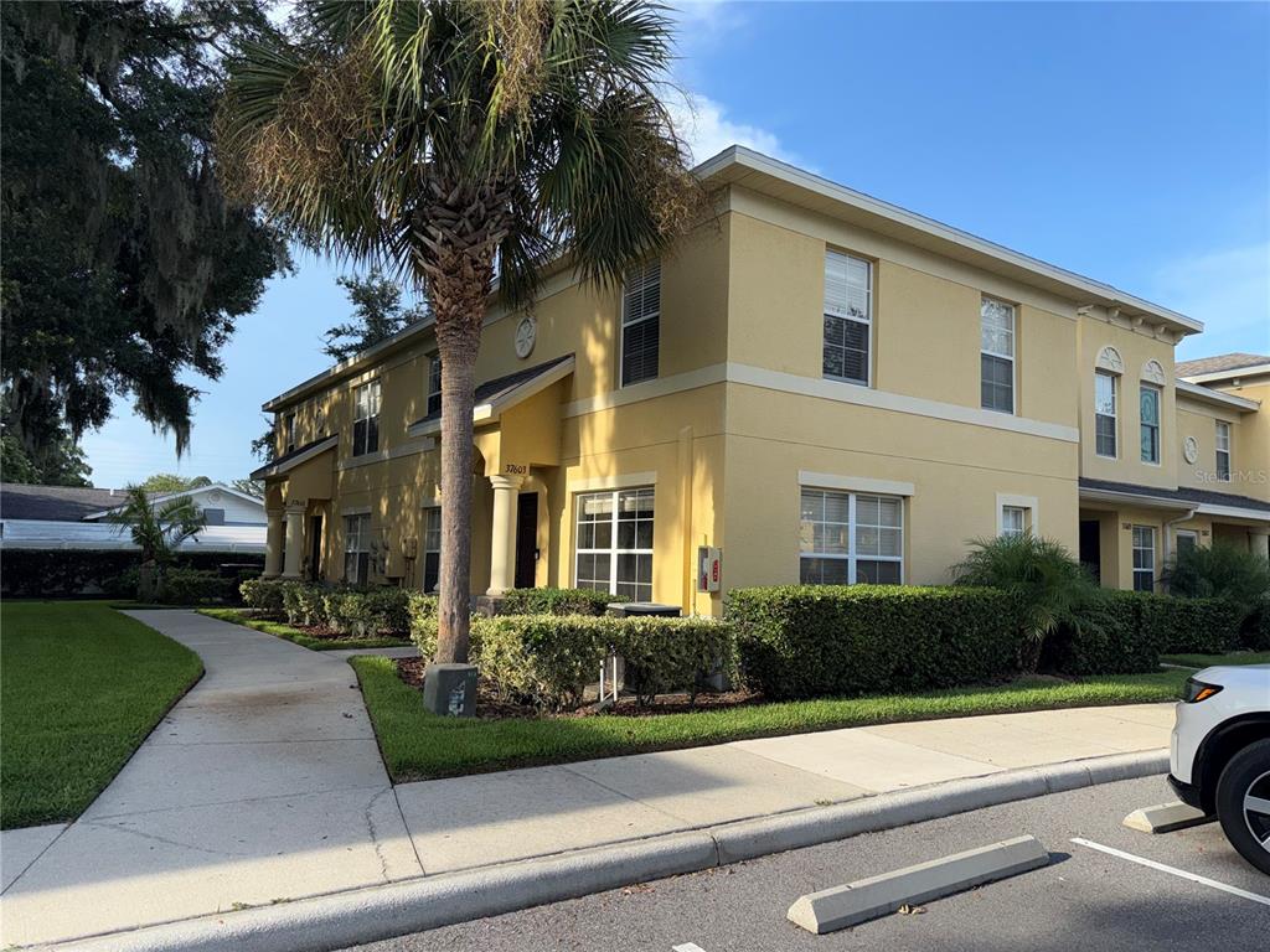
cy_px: 476
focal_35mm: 24
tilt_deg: +4.2
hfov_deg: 71.6
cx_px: 635
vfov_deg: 56.8
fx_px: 881
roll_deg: -2.3
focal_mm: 6.76
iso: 50
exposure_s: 1/2299
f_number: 1.78
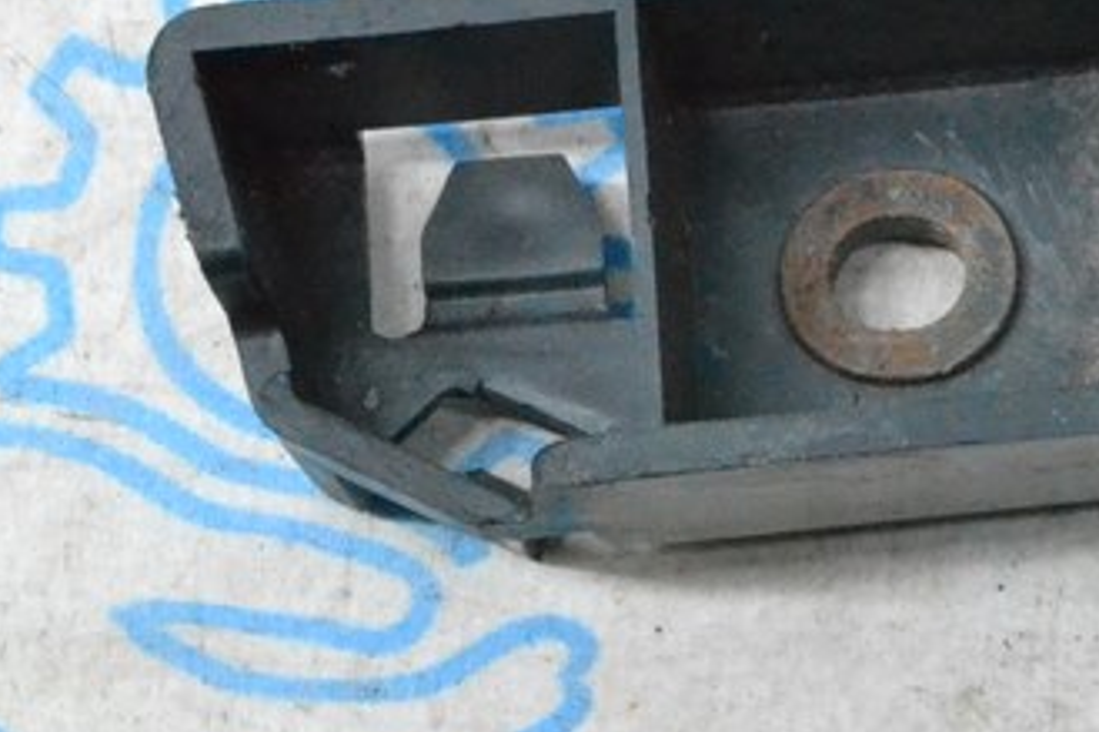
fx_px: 5706
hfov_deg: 10.7
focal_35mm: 187
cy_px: 115
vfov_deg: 7.3
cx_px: 1587
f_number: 10
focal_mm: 40
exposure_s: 1/125
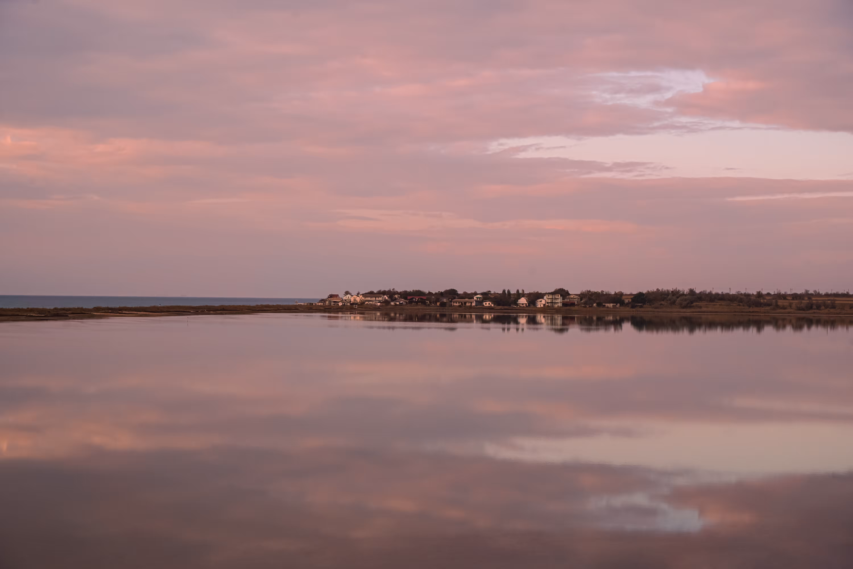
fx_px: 1777
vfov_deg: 18.2
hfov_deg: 27.0
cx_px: 426
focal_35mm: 75
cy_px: 284
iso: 160
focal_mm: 75
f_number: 9
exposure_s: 1/200
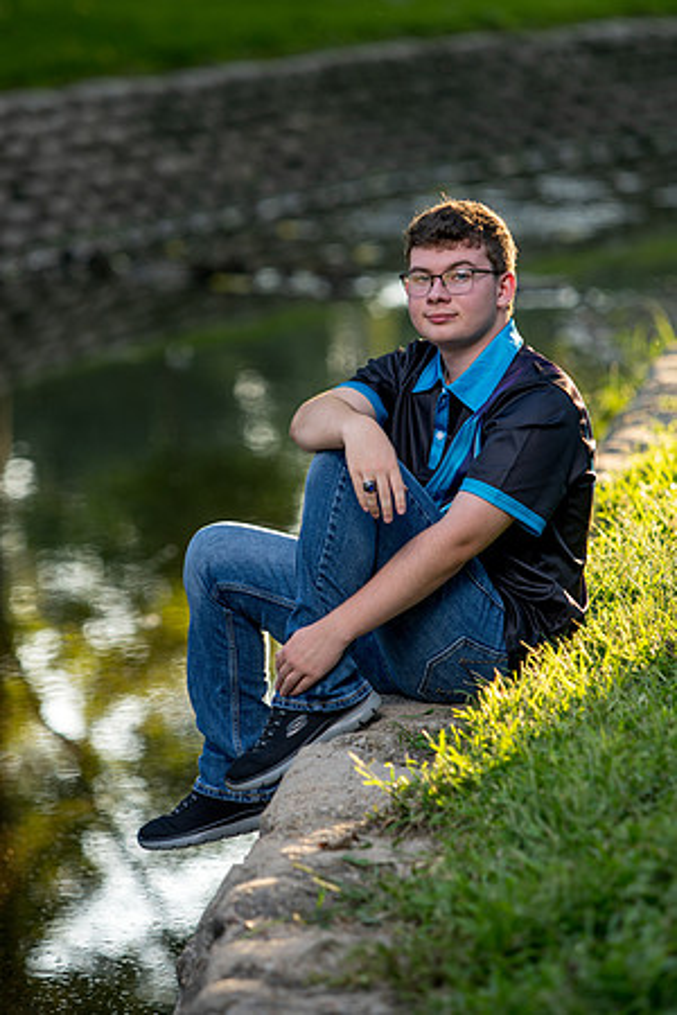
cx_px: 338
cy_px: 508
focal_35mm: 160
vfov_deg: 12.8
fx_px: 4513
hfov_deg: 8.6
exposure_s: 1/250
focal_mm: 160
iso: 200
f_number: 3.2
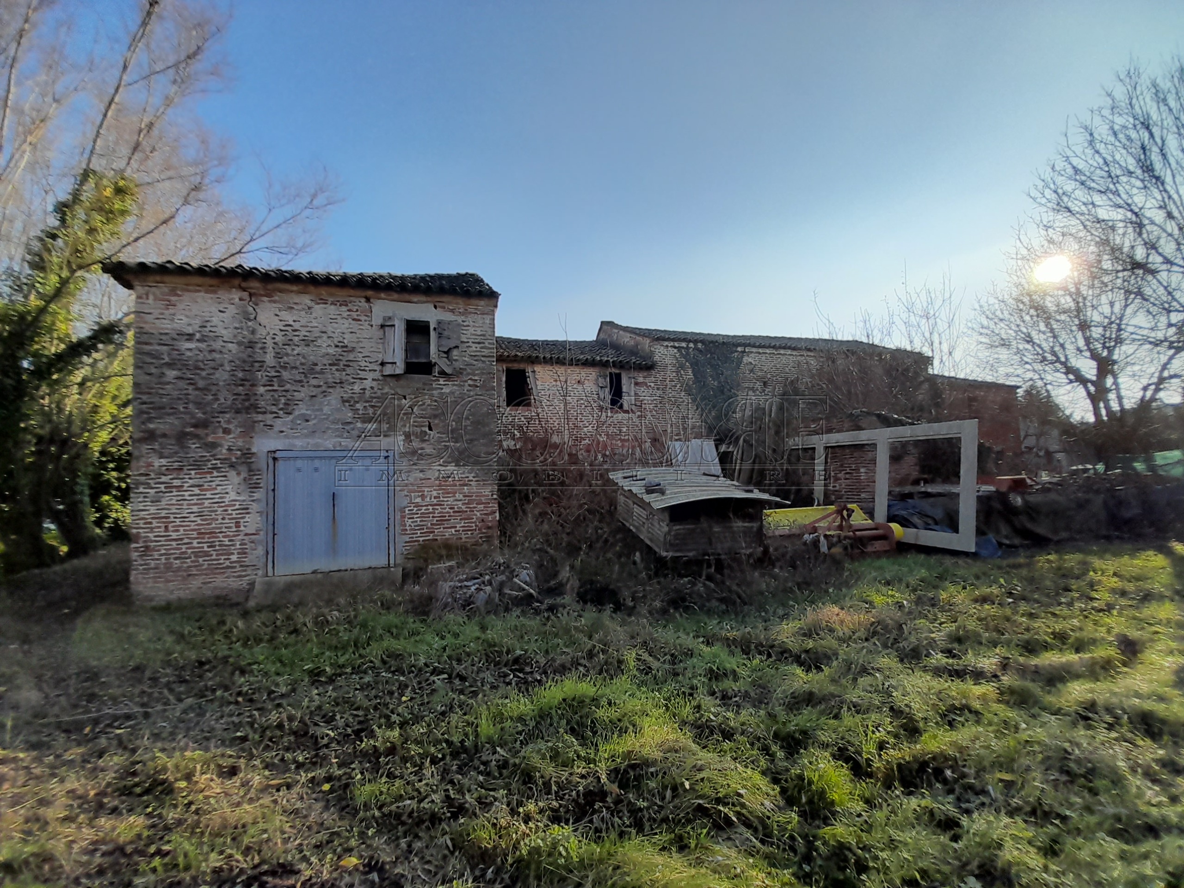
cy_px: 444
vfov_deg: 89.9
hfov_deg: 106.2
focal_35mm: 13
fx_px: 445
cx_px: 592
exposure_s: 1/960
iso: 40
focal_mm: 1.13
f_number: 2.2
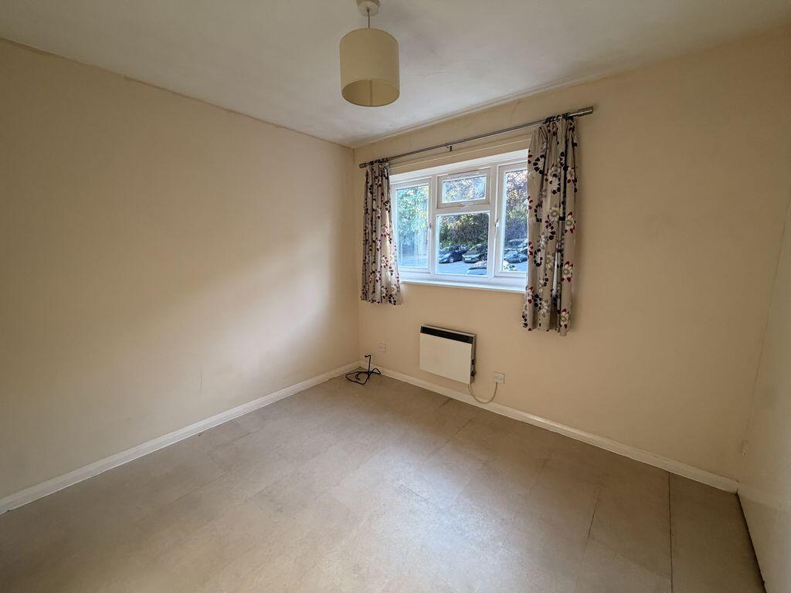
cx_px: 396
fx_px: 320
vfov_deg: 85.7
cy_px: 296
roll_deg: +0.9
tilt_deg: -9.2
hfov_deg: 102.1
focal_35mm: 14
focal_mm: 2.22
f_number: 2.2
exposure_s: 1/121
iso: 250
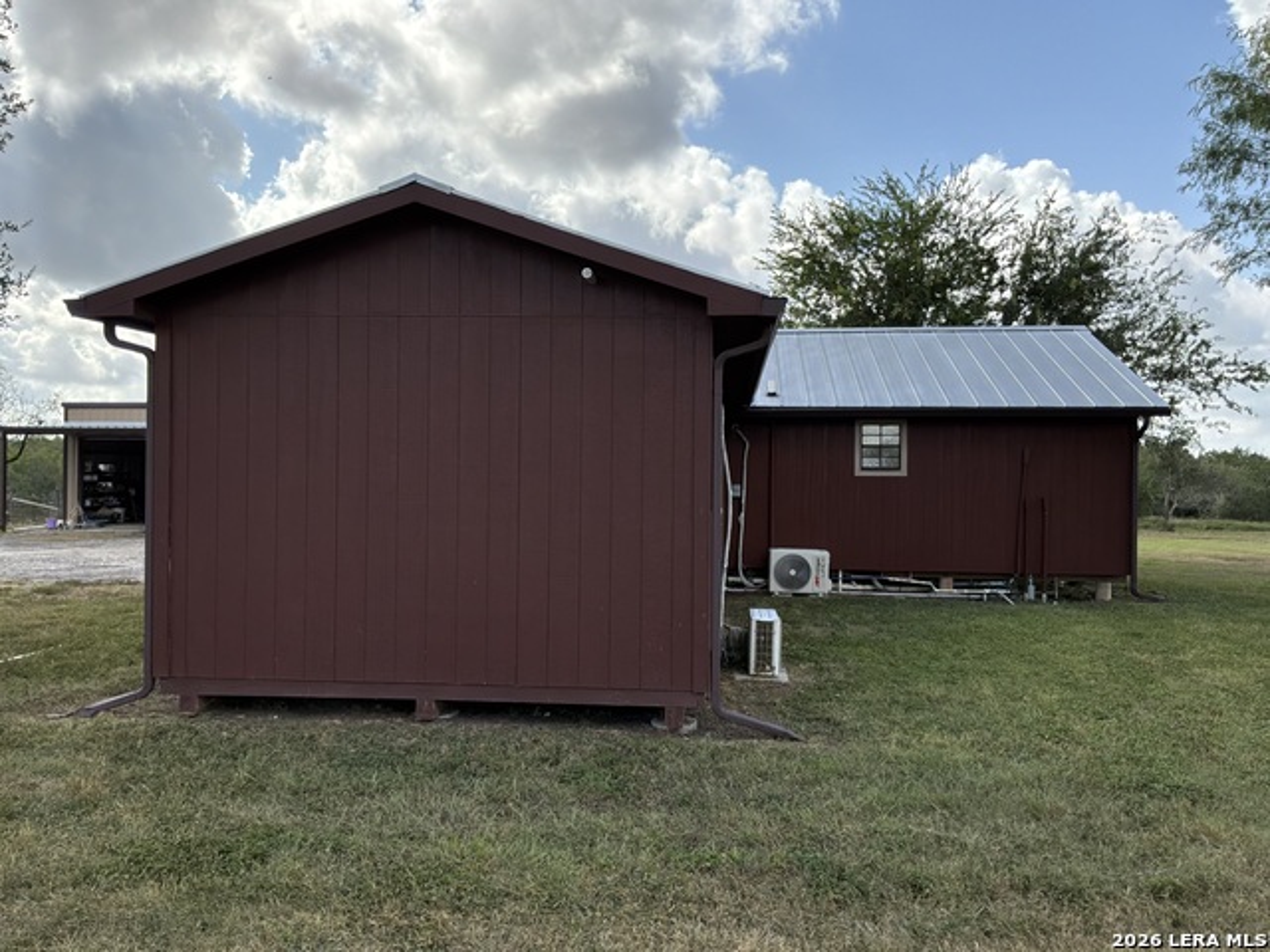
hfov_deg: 63.4
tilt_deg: -0.4
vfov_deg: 49.7
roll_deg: -0.6
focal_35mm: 28
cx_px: 635
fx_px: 1027
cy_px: 476
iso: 32
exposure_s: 1/1848
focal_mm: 3
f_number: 1.8
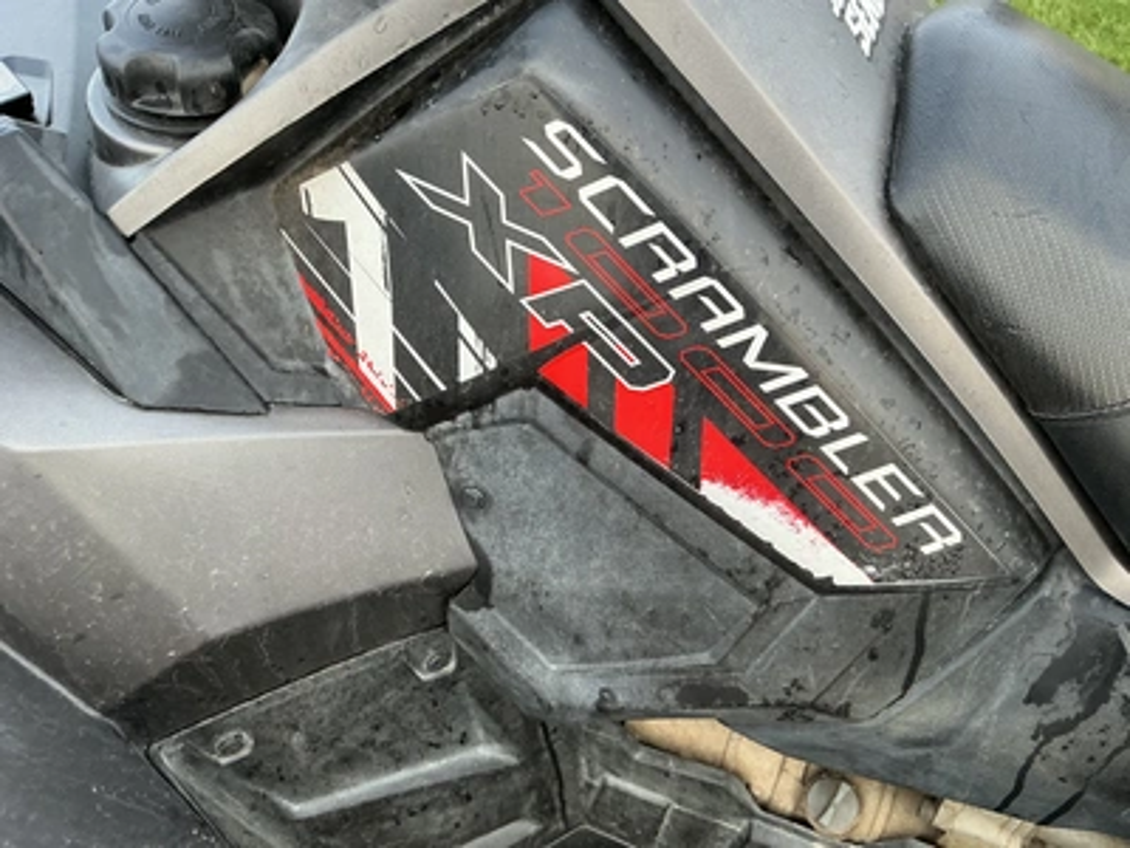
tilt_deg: -51.2
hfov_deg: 63.4
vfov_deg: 49.7
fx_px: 914
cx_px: 565
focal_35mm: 28
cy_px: 424
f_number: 1.8
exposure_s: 1/122
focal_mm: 3
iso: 64
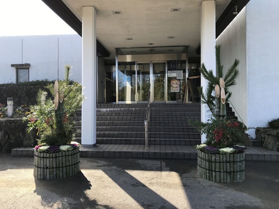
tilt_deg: +1.6
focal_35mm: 28
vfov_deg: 49.7
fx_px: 226
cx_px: 140
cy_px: 104
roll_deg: +0.5
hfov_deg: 63.5
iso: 20
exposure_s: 1/413
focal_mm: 3.99
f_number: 1.8
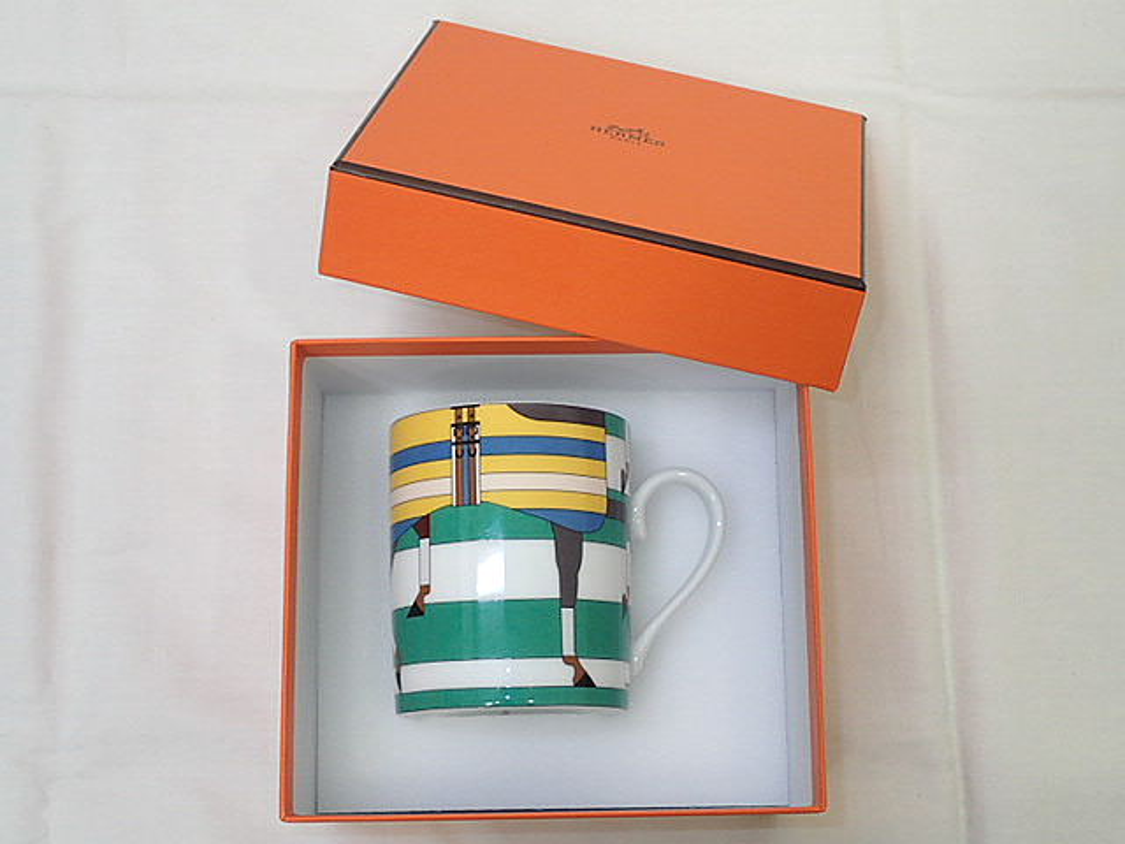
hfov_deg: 36.2
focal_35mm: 53
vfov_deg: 27.5
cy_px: 422
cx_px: 562
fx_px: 1722
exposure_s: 1/60
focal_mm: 9.61
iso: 200
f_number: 3.4
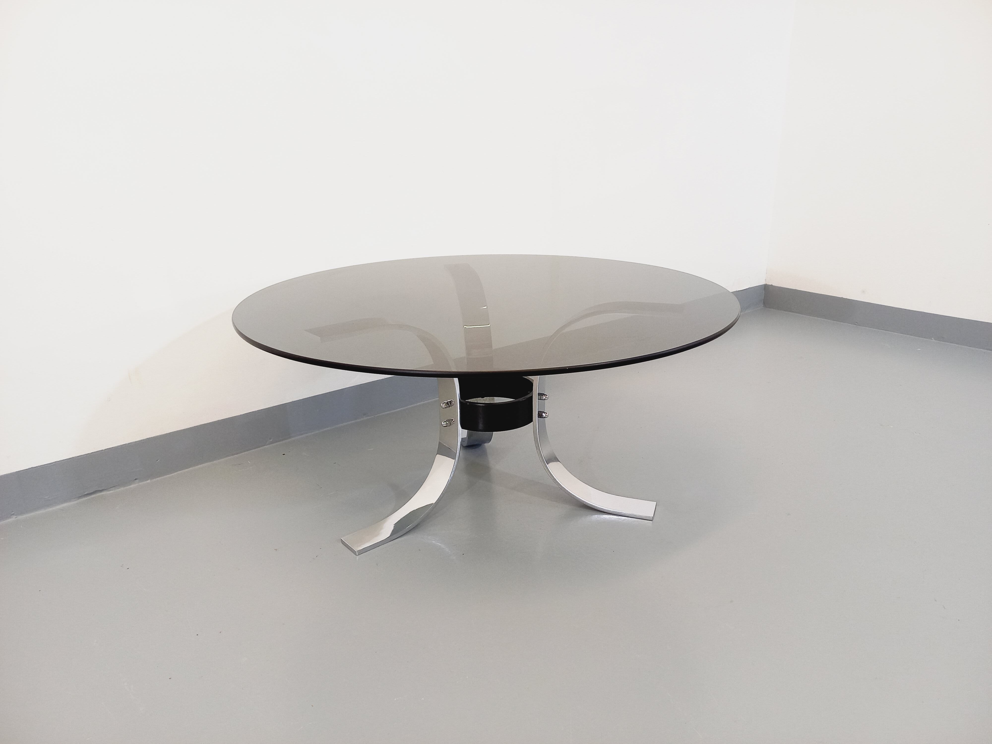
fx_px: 716
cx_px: 496
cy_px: 372
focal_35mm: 25
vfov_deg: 54.9
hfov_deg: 69.4
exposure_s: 1/49
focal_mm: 4.65
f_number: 1.8
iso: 200
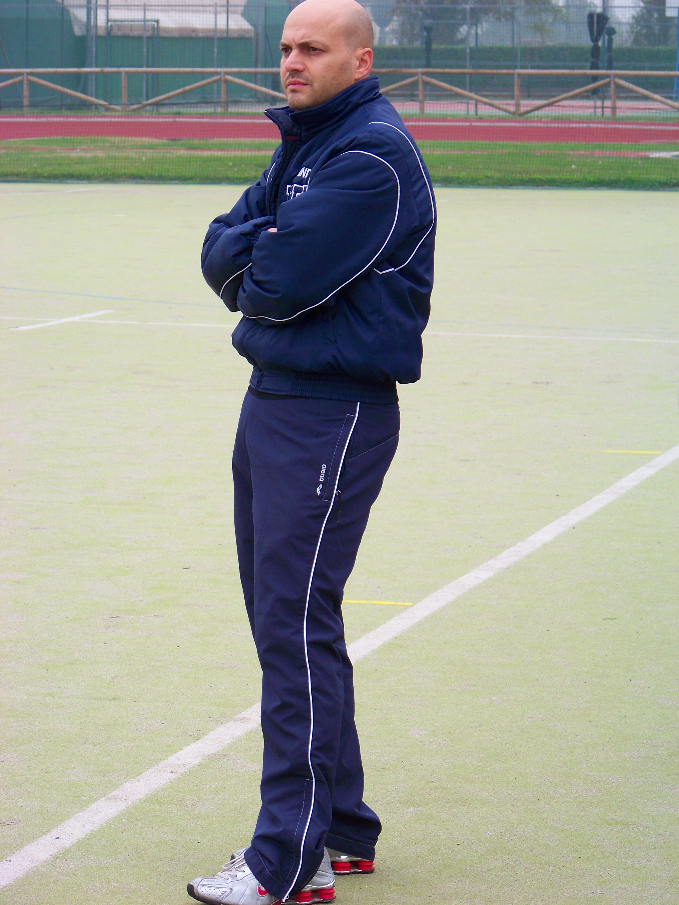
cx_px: 340
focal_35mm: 160
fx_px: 4185
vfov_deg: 12.3
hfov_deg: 9.3
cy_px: 452
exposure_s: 1/400
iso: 100
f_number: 3.6
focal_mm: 25.7
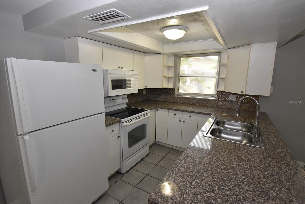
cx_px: 152
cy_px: 102
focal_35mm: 17
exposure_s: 1/80
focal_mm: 11.5
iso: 1600
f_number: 8
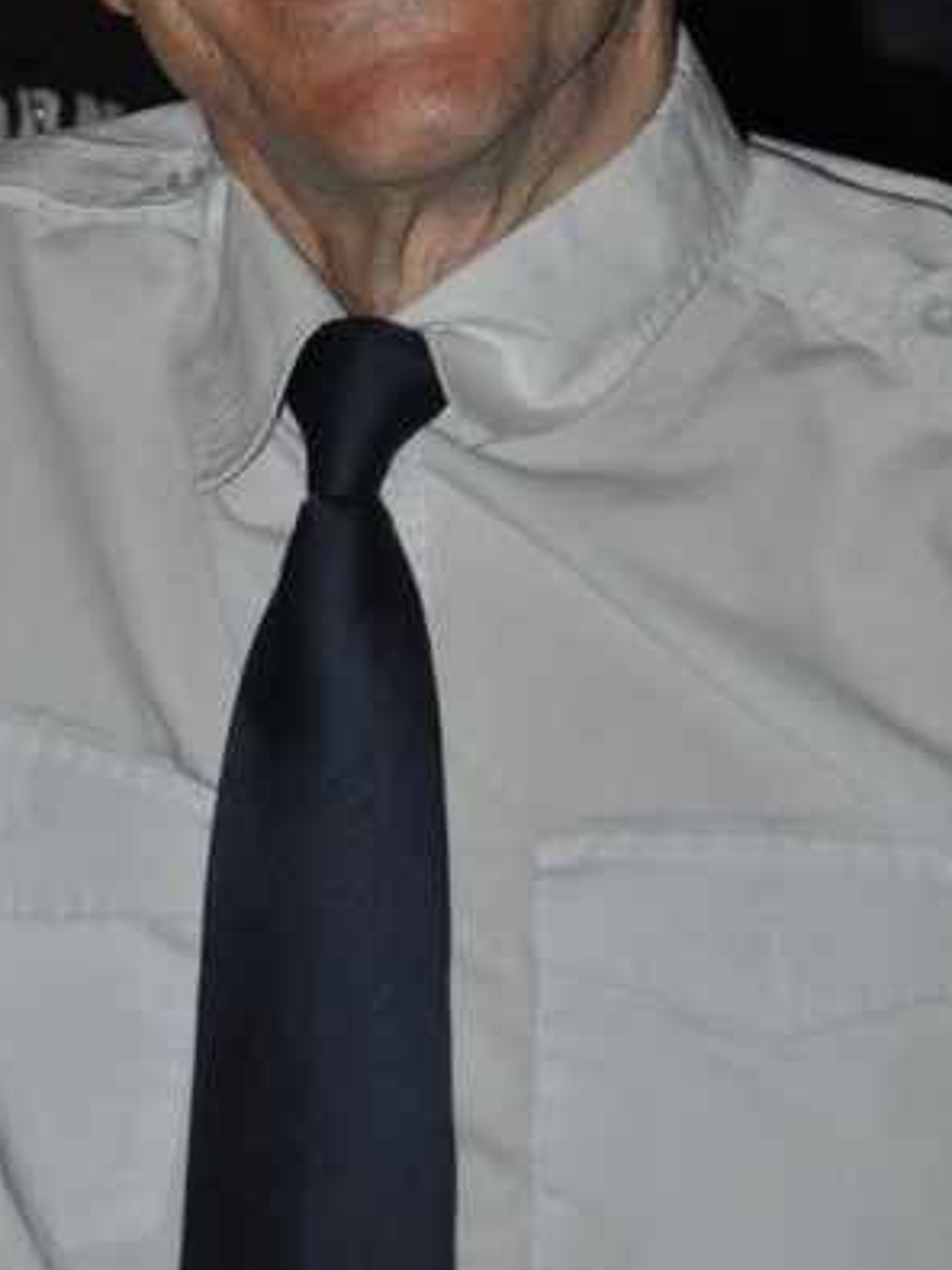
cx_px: 214
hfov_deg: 10.6
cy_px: -122
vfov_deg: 13.8
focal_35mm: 140
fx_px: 5136
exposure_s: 1/60
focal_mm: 40
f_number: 4.8
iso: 800
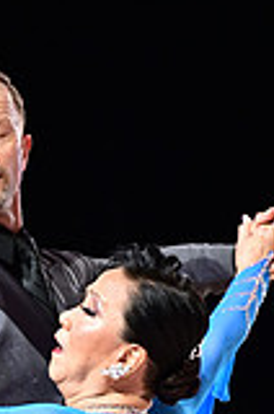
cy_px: 673
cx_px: 137
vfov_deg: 4.9
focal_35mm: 418
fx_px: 4793
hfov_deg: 3.3
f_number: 2.8
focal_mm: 115
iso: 1250
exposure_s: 1/320
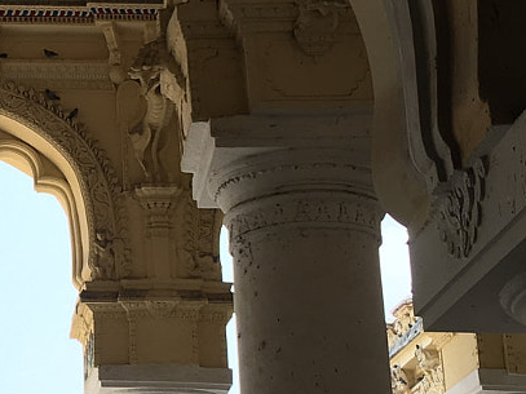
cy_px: 140
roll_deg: -1.2
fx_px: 1732
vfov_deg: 13.0
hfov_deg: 16.5
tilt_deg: +21.0
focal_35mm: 114
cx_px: -131
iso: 25
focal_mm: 4.15
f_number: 2.2
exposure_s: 1/493
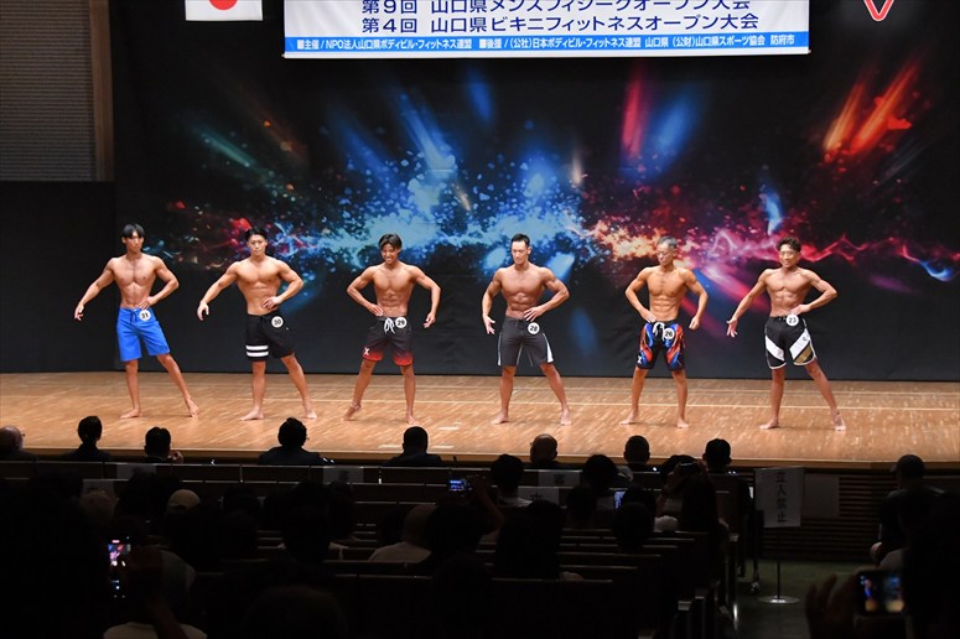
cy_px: 320
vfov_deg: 14.7
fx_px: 2479
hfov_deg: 21.9
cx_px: 480
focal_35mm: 93
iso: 8000
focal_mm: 62
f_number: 5.6
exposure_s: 1/400
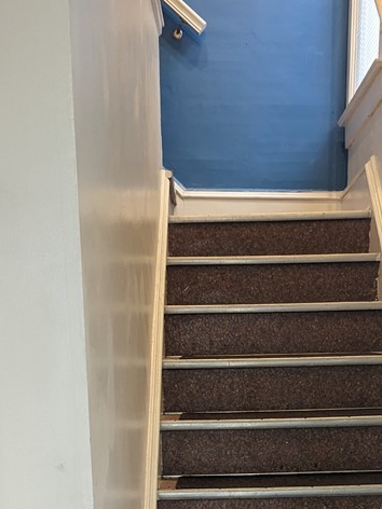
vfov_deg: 33.2
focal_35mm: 52
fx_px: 765
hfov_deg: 27.9
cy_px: 527
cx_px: 241
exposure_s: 1/72.6
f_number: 1.85
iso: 483
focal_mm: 6.81
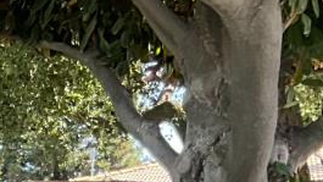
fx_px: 1533
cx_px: -433
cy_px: 383
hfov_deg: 10.5
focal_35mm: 179
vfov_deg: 6.5
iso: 16
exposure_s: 1/171
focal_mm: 3
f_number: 1.8
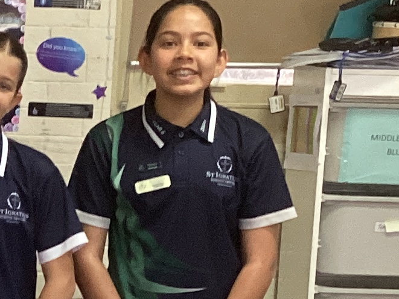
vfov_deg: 9.7
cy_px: 277
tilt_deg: -9.8
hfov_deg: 12.4
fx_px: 1764
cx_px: -169
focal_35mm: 153
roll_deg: -2.1
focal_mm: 3.3
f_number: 2.4
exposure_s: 1/50
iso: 200
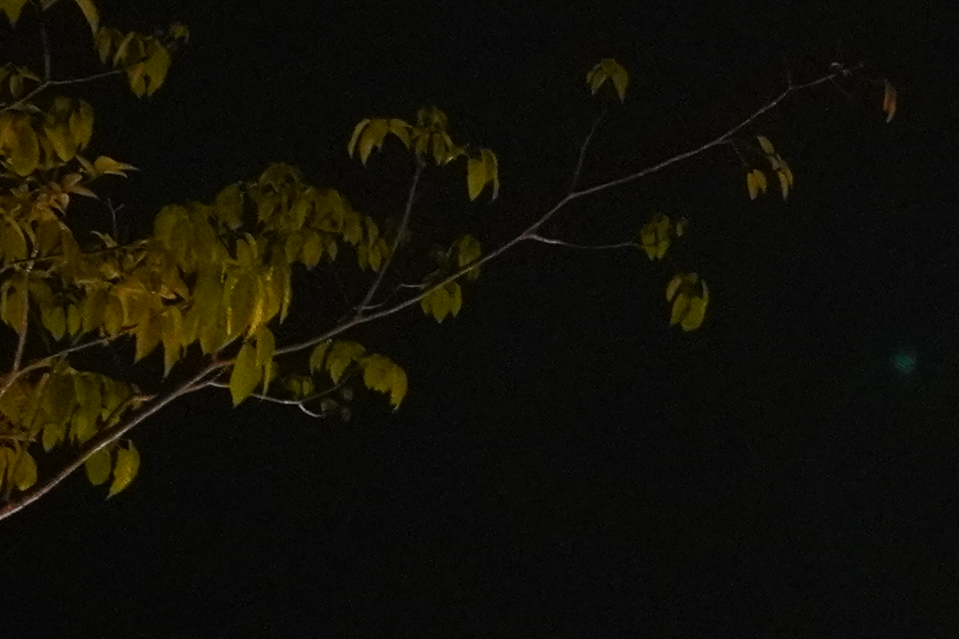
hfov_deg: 14.0
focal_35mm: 140
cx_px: 1268
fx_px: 3729
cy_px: 1222
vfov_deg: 9.3
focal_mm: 20
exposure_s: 1/40
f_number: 4
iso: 6400
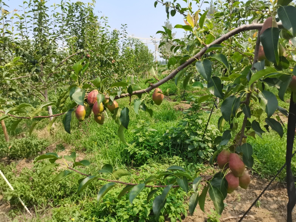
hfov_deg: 67.3
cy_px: 111
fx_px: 222
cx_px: 148
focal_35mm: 26
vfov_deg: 53.1
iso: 50
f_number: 1.8
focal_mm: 5.58
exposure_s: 1/645
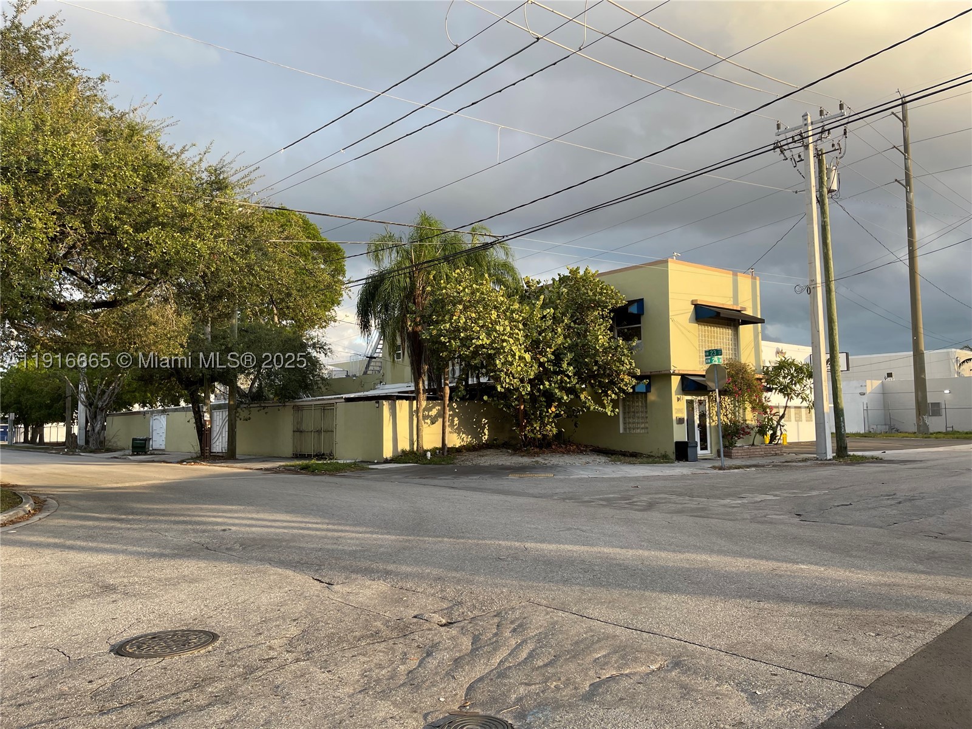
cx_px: 486
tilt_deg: +3.5
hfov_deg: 69.4
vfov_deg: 54.9
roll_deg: +0.8
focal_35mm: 25
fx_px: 702
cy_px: 364
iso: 32
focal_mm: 5.1
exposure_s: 1/373
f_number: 1.6
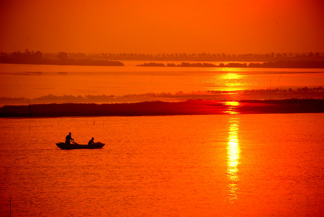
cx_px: 162
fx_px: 879
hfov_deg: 20.9
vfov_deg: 14.1
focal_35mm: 98
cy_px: 108
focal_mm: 65
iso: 125
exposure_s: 1/500
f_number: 5.6
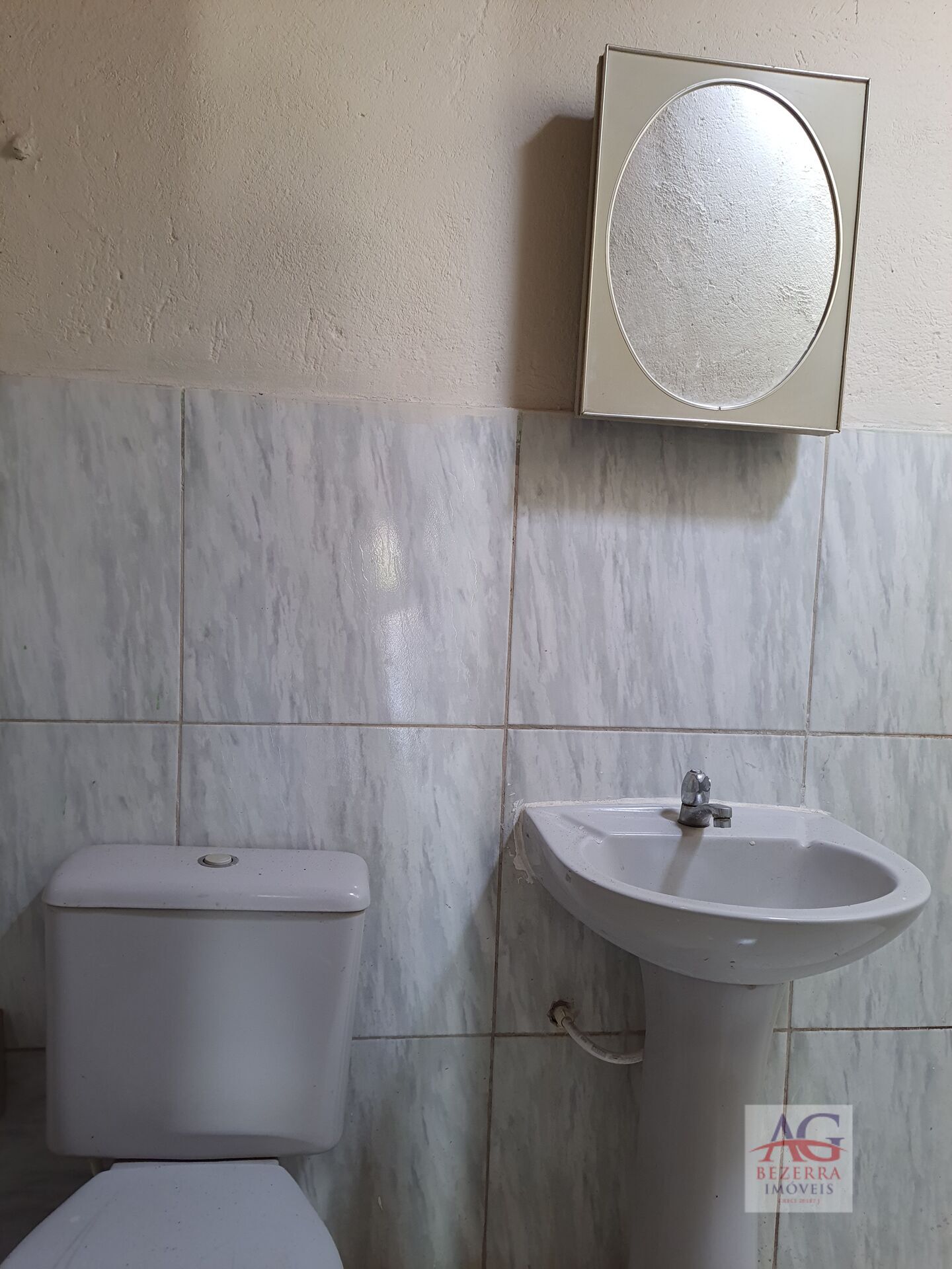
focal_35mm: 24
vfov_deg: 71.6
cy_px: 634
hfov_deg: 56.8
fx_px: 880
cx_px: 476
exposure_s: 1/40
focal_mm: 5.23
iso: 200
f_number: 1.8
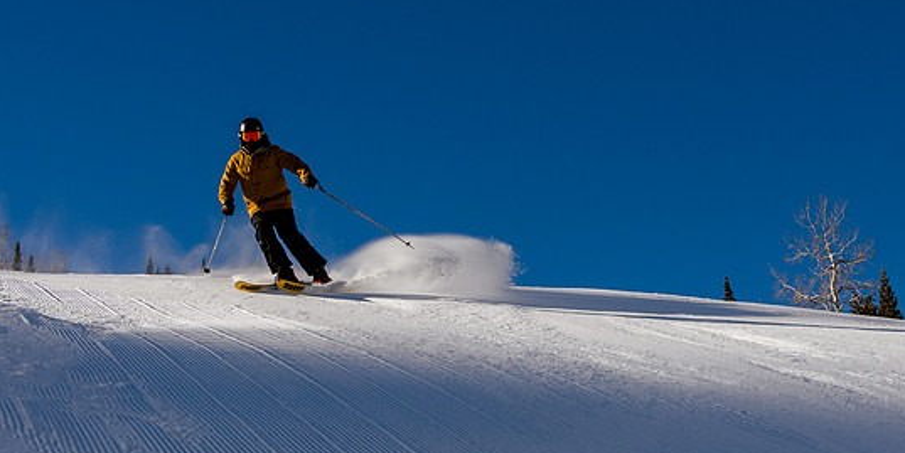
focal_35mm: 82
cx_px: 534
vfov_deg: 13.5
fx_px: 1918
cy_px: 168
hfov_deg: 26.5
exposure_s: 1/1000
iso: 160
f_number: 8
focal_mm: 32
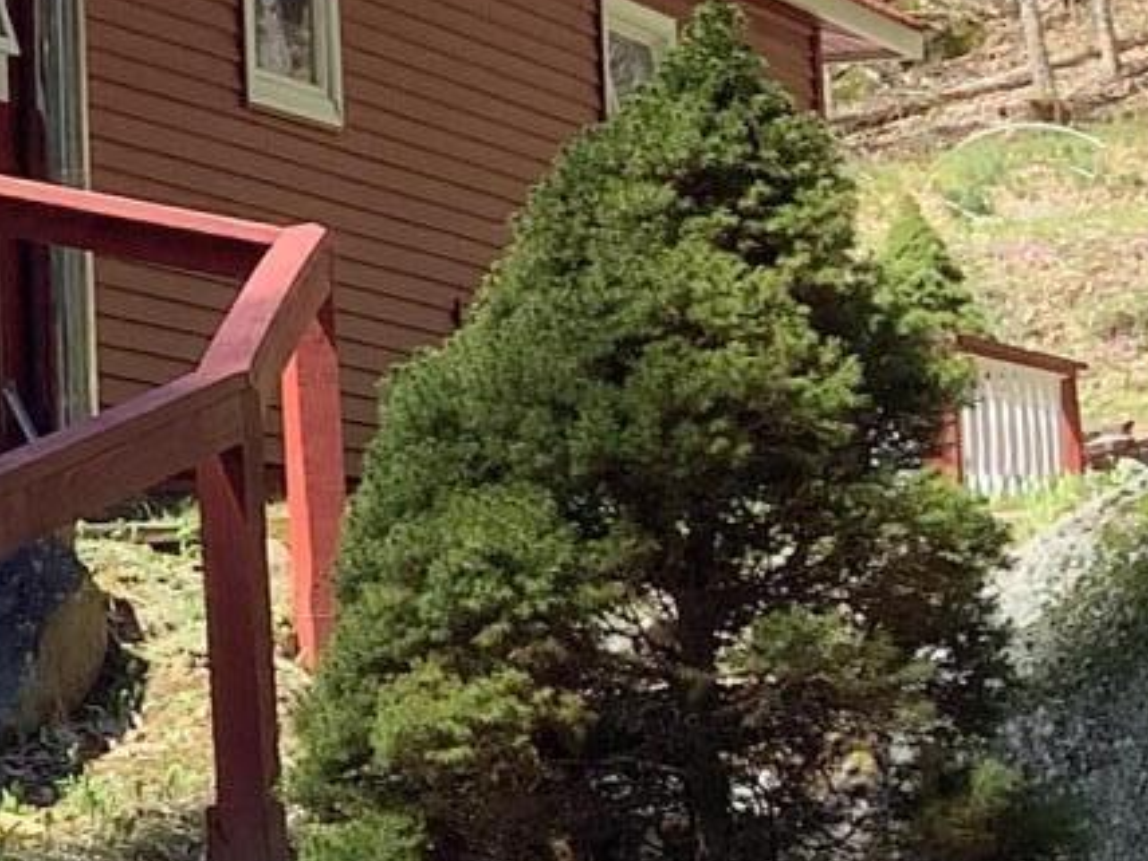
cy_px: -46
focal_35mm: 145
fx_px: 4809
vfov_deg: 10.1
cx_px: -1333
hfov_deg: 11.8
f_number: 2.4
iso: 25
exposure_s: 1/367
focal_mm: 3.3
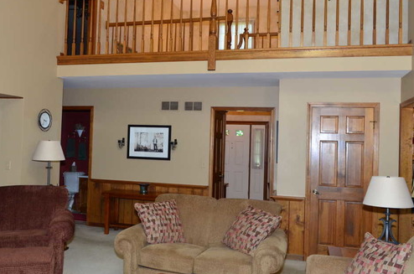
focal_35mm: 35
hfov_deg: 54.5
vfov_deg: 37.7
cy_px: 126
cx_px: 189
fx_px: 402
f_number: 6.7
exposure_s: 1/60
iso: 800
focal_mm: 18
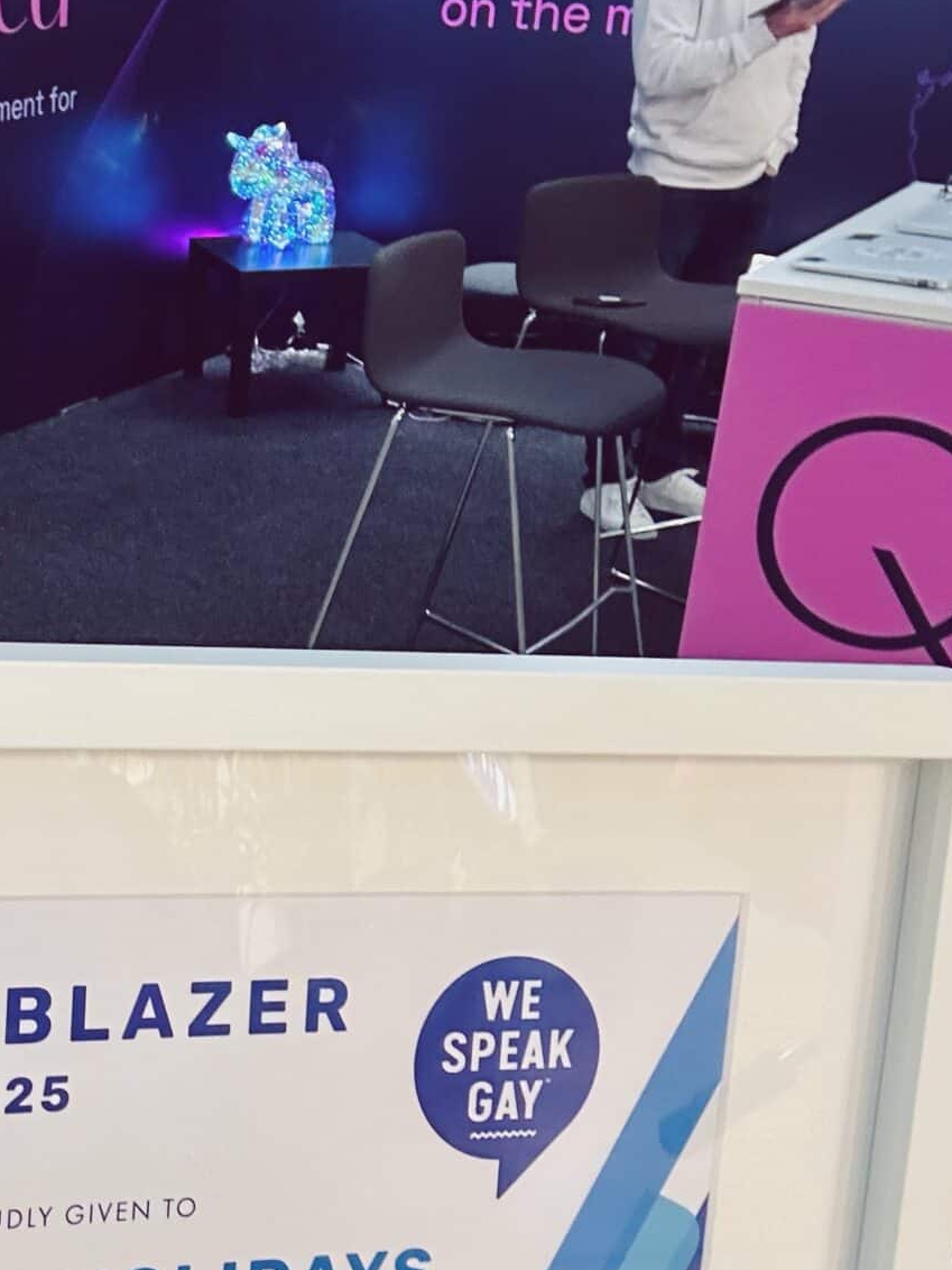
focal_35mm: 52
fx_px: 1907
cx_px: -39
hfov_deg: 26.3
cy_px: 641
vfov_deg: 36.8
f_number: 1.9
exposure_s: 1/50
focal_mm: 2.69
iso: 160
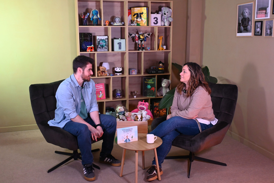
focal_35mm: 38
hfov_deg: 51.3
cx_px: 137
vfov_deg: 35.5
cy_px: 92
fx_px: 285
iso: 1400
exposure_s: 1/40
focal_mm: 25
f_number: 4.2
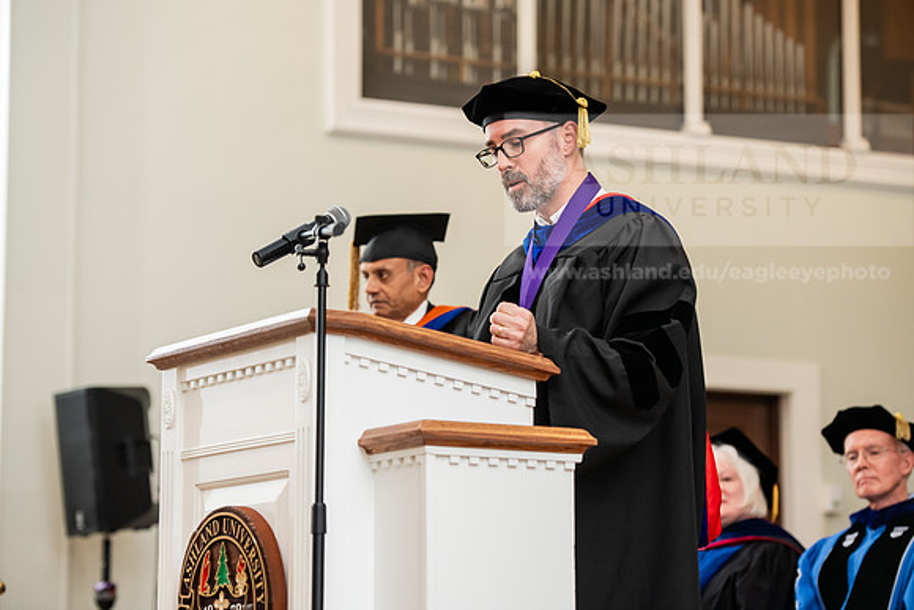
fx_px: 2666
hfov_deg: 19.5
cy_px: 305
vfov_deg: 13.0
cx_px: 457
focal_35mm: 105
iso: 1250
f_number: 3.5
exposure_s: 1/200
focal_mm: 105
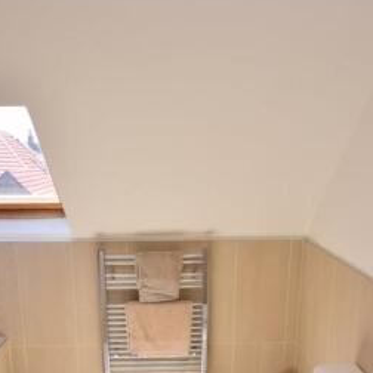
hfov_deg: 39.1
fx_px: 525
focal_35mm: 43
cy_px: 306
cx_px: 171
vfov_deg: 37.5
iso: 250
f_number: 8
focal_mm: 13
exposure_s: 1/200
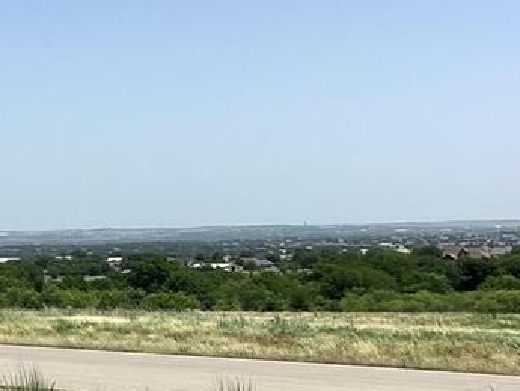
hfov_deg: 21.3
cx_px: 202
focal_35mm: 92
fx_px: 1383
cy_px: 290
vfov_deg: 16.0
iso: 25
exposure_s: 1/1894
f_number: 2.4
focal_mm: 3.3
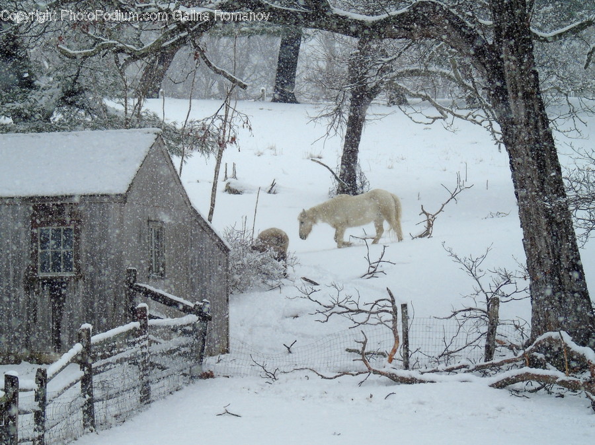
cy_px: 222
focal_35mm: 243
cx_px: 298
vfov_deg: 6.1
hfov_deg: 8.2
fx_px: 4175
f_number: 4.8
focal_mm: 43
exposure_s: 1/500
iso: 80
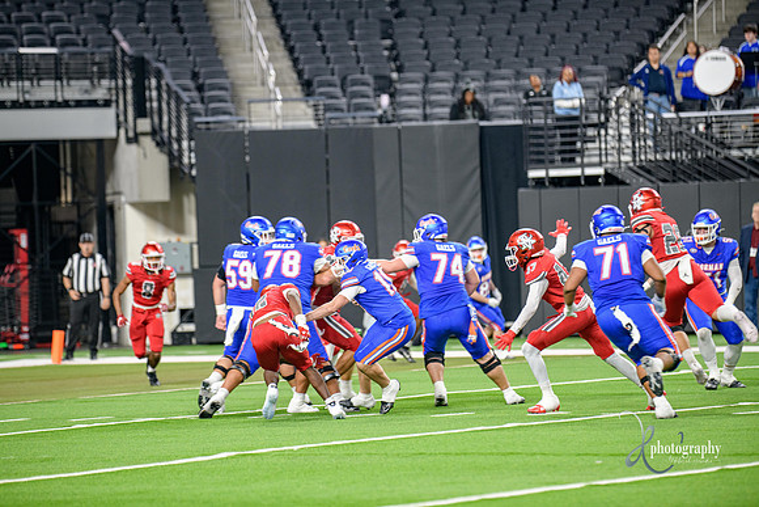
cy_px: 254
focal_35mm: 220
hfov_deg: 9.4
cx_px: 380
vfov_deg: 6.2
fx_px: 4639
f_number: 2.8
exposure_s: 1/400
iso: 1000
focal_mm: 220
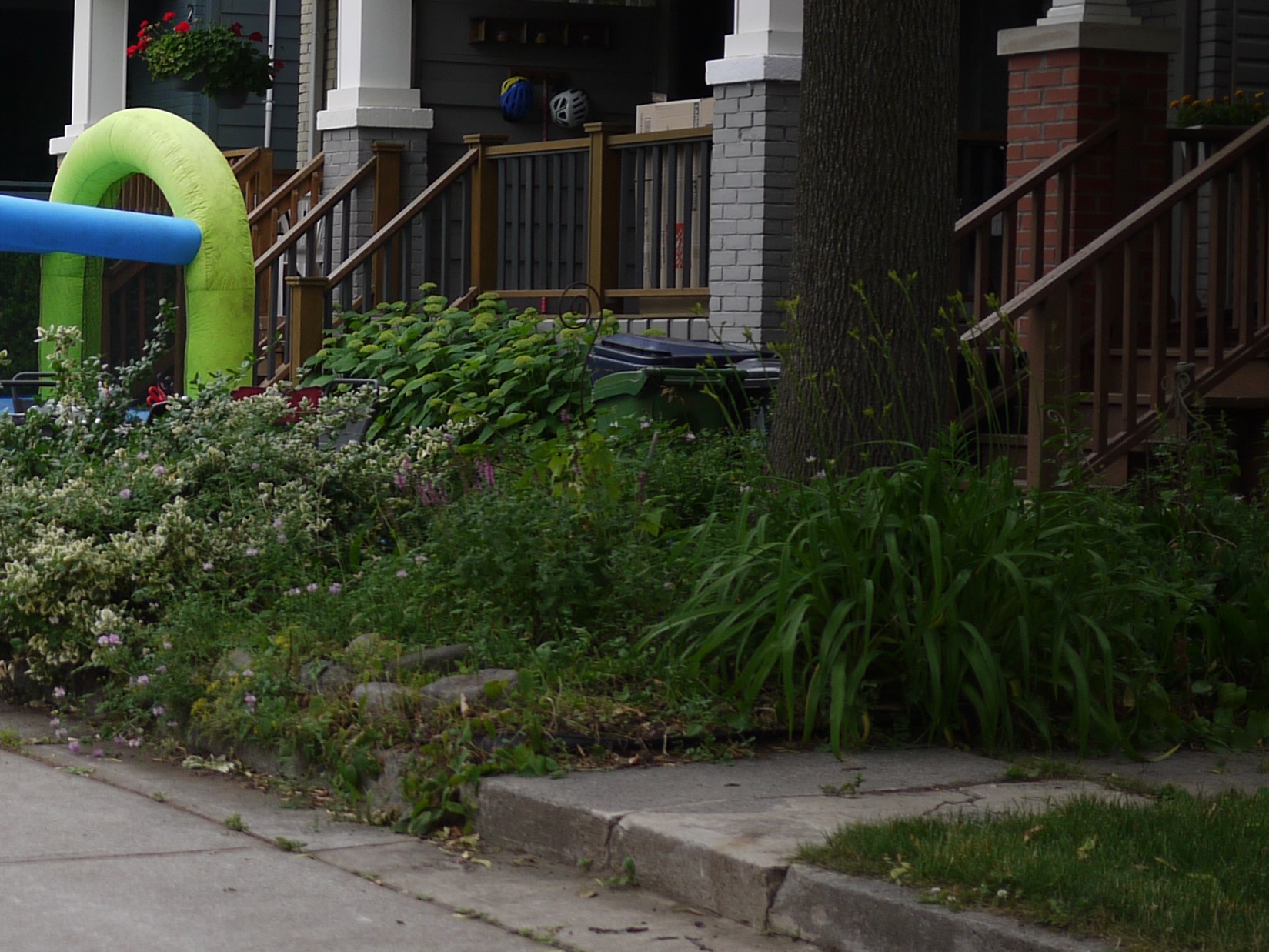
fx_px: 3556
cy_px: 336
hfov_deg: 19.3
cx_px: -172
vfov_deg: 15.2
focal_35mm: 97
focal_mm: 20
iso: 100
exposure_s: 1/1000
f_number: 1.8
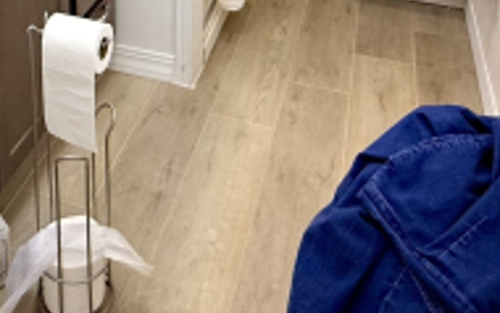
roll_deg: +0.3
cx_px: 107
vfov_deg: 19.3
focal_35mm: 52
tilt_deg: -6.2
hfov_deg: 37.6
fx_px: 709
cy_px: -237
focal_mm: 2.22
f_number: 2.2
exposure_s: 1/120
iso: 125
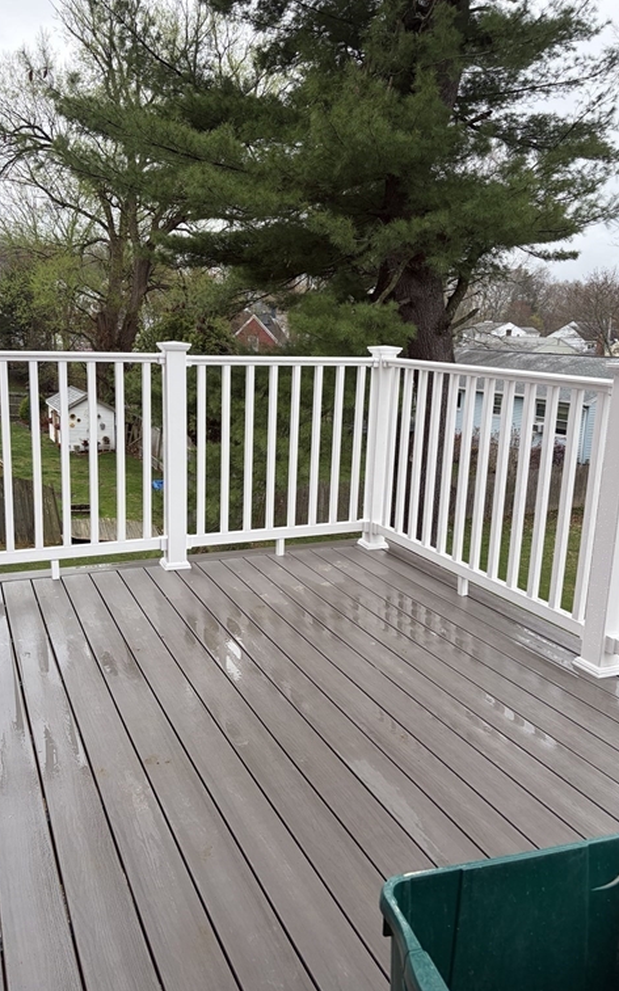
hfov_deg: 44.4
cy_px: 492
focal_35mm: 28
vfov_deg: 66.5
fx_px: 756
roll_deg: -1.7
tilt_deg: -12.1
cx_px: 274
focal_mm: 5.96
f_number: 1.6
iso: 64
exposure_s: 1/1517
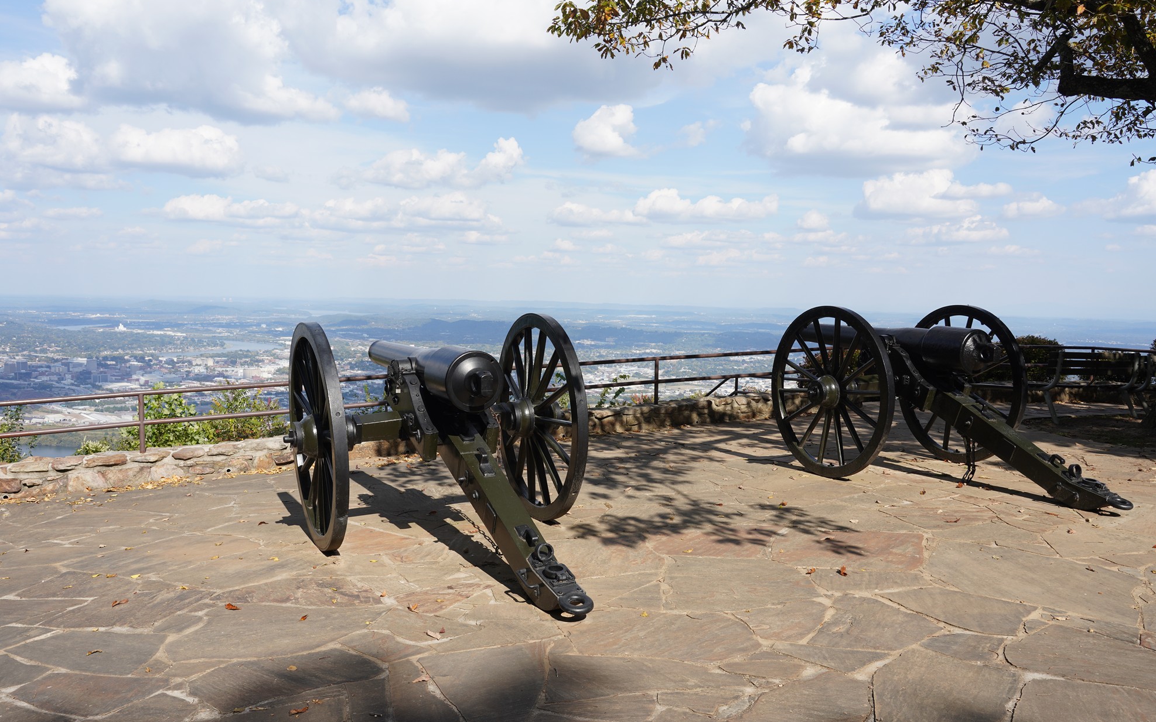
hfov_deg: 61.2
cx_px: 585
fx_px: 977
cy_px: 383
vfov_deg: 40.6
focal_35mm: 31
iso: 200
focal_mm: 30
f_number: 13
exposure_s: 1/200
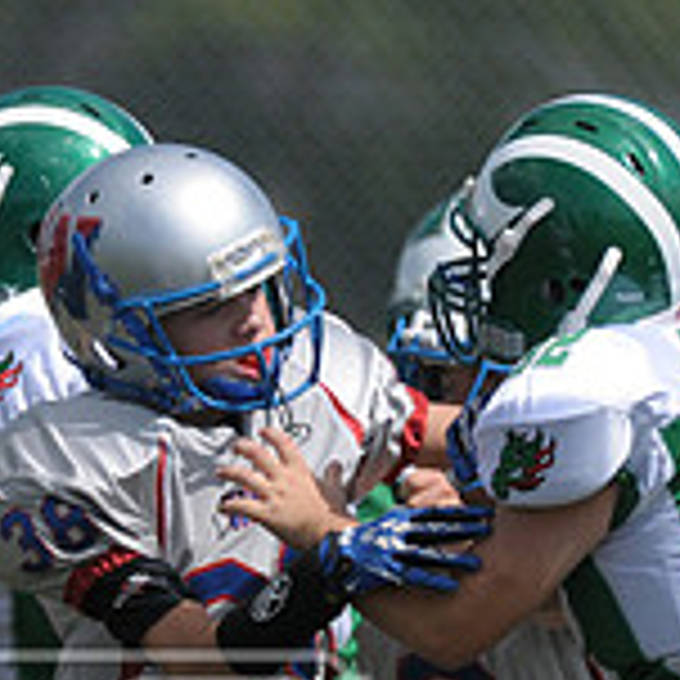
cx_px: -144
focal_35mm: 1367
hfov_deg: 1.3
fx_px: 30381
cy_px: 817
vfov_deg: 1.3
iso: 500
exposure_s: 1/6400
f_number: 4
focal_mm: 280
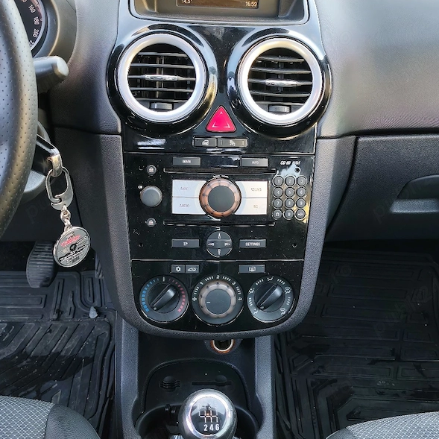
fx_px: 603
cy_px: 200
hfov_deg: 40.0
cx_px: 218
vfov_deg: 40.0
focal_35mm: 42
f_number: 1.7
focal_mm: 6.07
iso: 200
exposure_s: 1/51.3
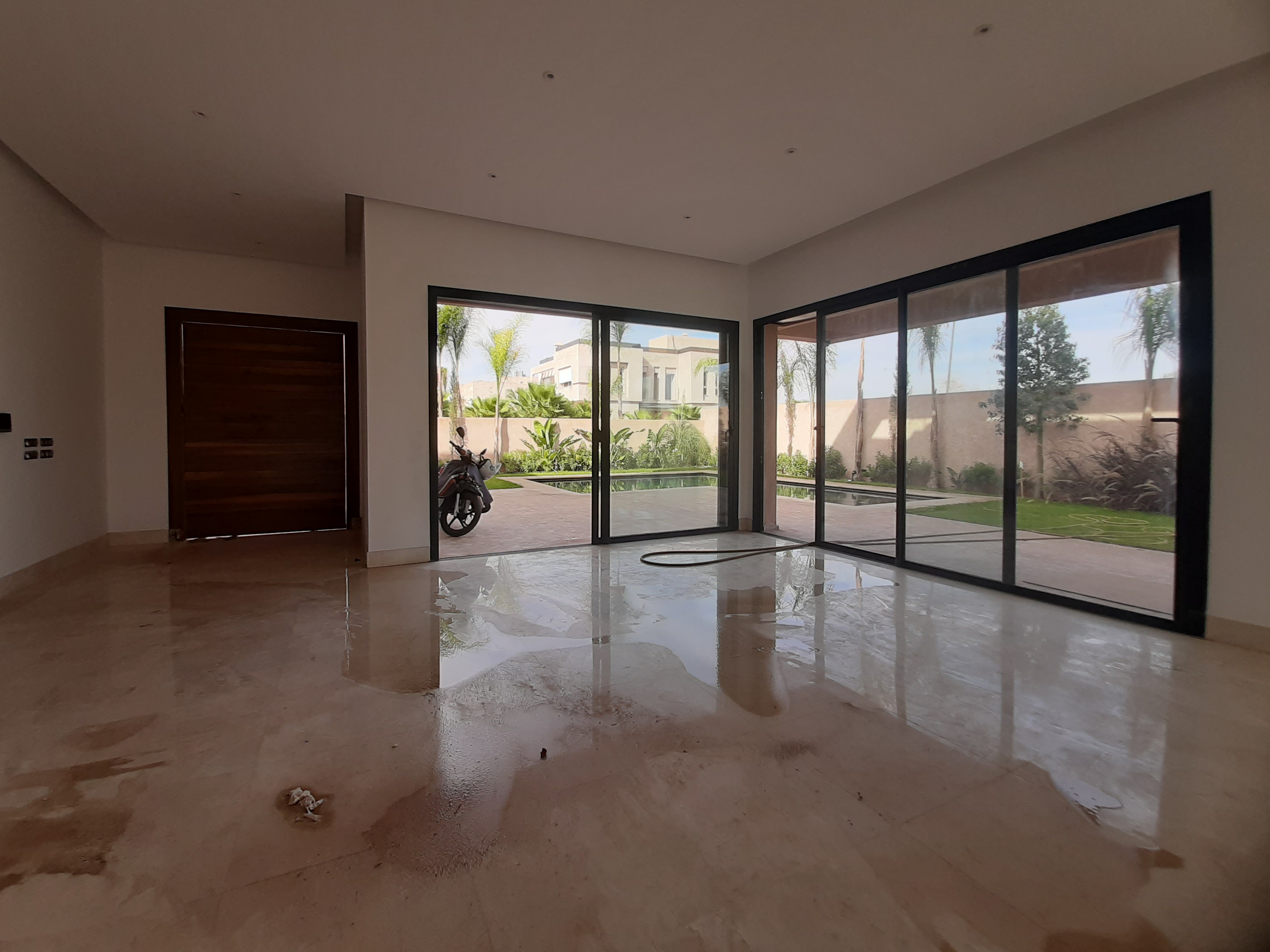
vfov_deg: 85.5
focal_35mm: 14
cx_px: 592
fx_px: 514
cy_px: 440
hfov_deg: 101.9
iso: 40
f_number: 2.2
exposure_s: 1/270
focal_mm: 1.42
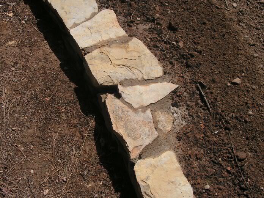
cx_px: 132
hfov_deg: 42.1
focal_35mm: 45
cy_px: 99
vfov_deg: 32.2
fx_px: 343
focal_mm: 7.6
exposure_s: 1/800
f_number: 4.8
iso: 64
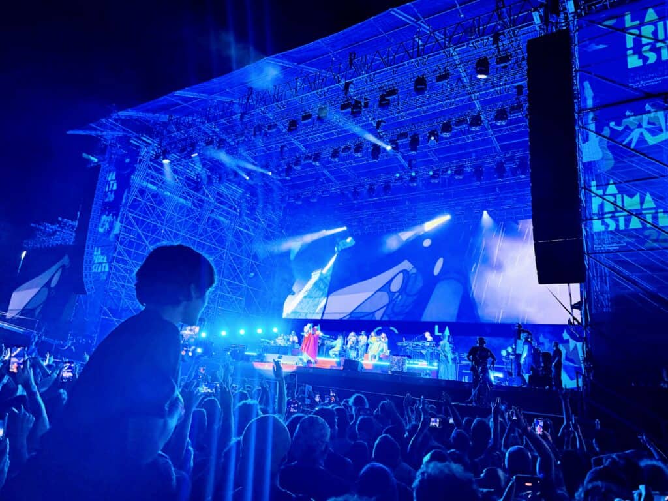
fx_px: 463
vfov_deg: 56.8
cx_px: 334
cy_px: 250
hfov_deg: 71.6
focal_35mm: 24
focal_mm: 6.76
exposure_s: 1/60
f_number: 1.78
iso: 640
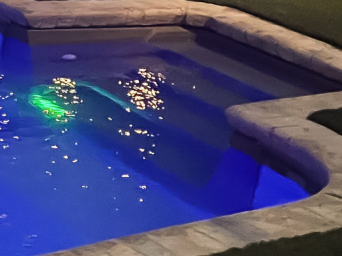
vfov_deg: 11.1
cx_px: -307
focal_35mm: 130
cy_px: -77
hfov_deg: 13.4
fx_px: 1284
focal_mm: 5.1
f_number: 1.6
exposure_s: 1/30
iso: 800
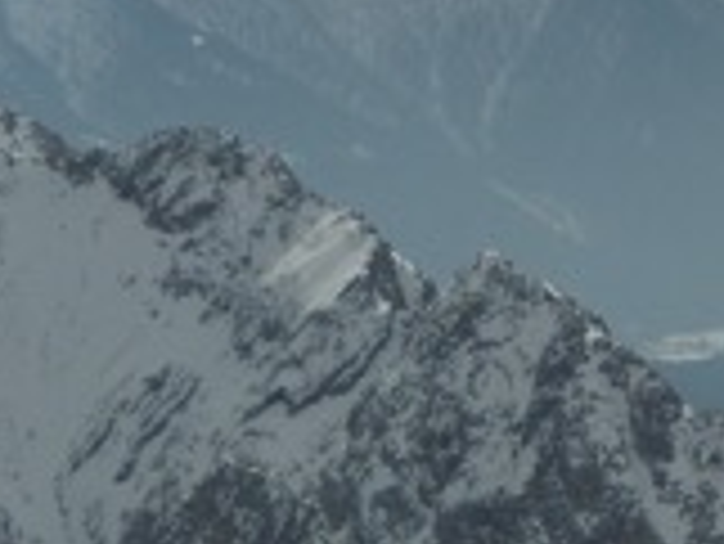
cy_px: 49
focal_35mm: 434
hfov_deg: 4.5
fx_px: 9084
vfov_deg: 3.4
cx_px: 1196
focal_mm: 19.6
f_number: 4
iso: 100
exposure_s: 1/1300
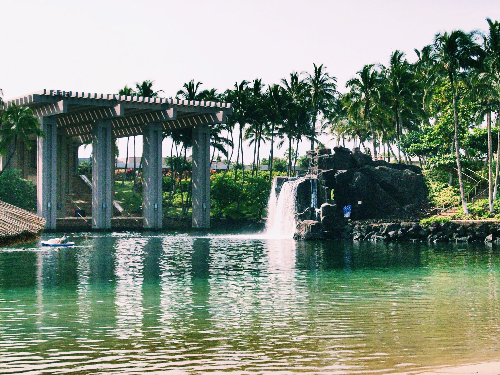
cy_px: 188
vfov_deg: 22.9
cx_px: 250
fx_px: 924
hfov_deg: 30.3
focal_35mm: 64
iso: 200
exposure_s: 1/567
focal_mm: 10.7
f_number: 7.6
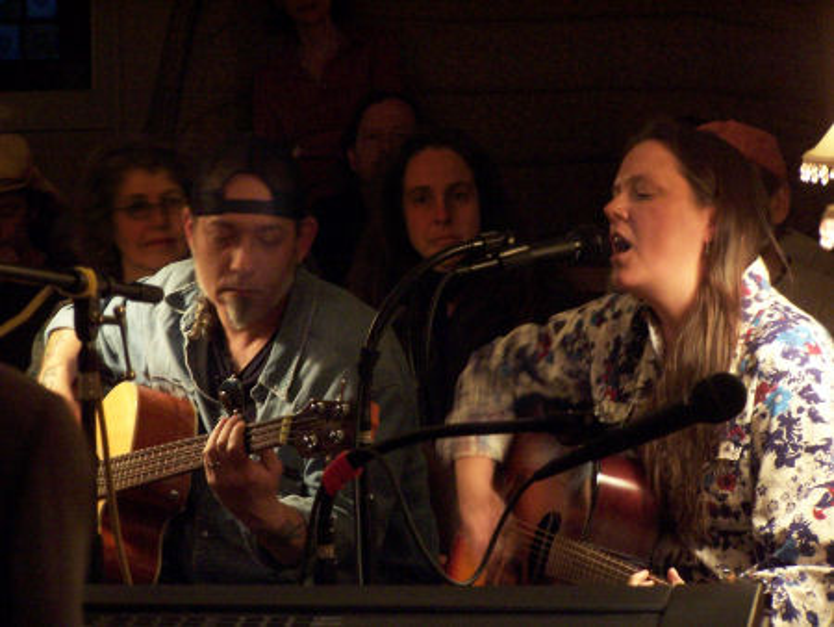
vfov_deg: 8.8
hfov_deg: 11.7
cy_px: 314
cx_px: 417
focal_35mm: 169
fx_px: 4074
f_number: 3.2
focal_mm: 28
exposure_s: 1/8
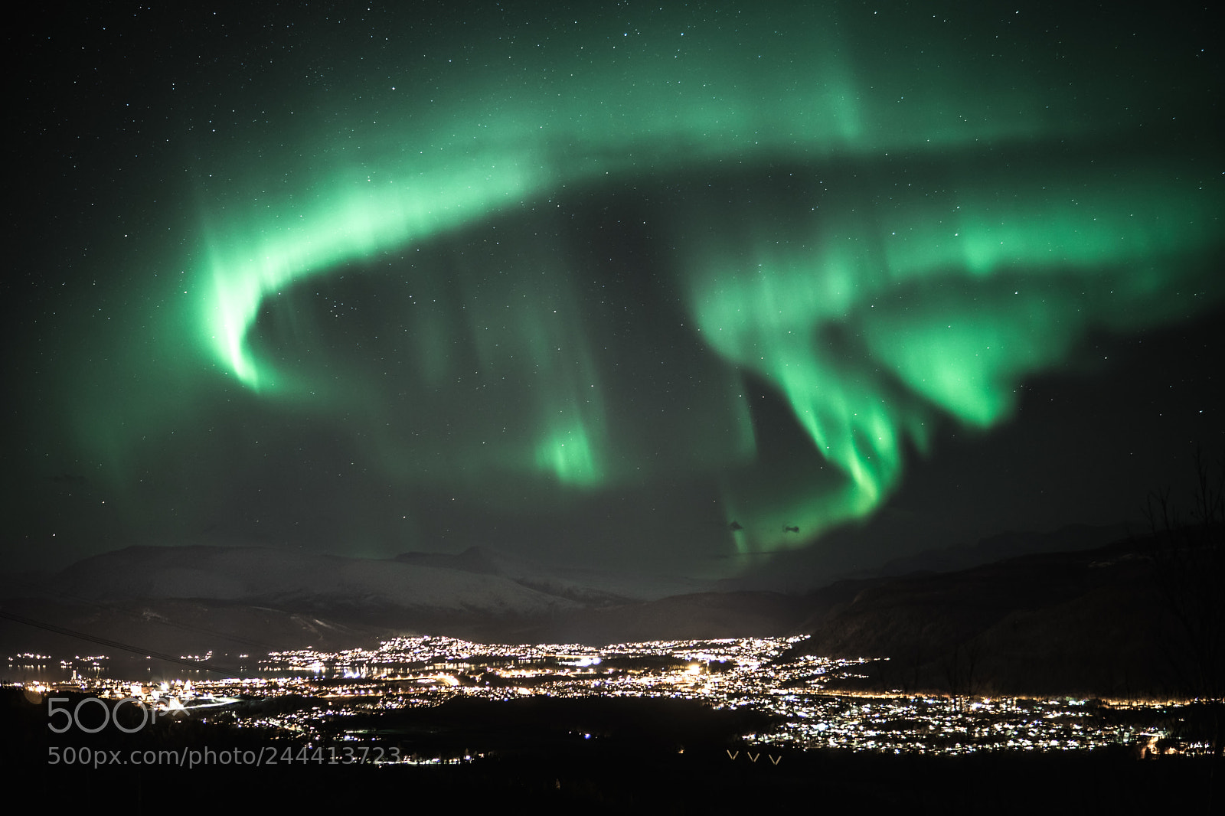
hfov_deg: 43.6
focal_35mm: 45
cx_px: 612
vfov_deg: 29.9
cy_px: 408
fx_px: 1531
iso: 400
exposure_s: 4
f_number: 1.4
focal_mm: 30
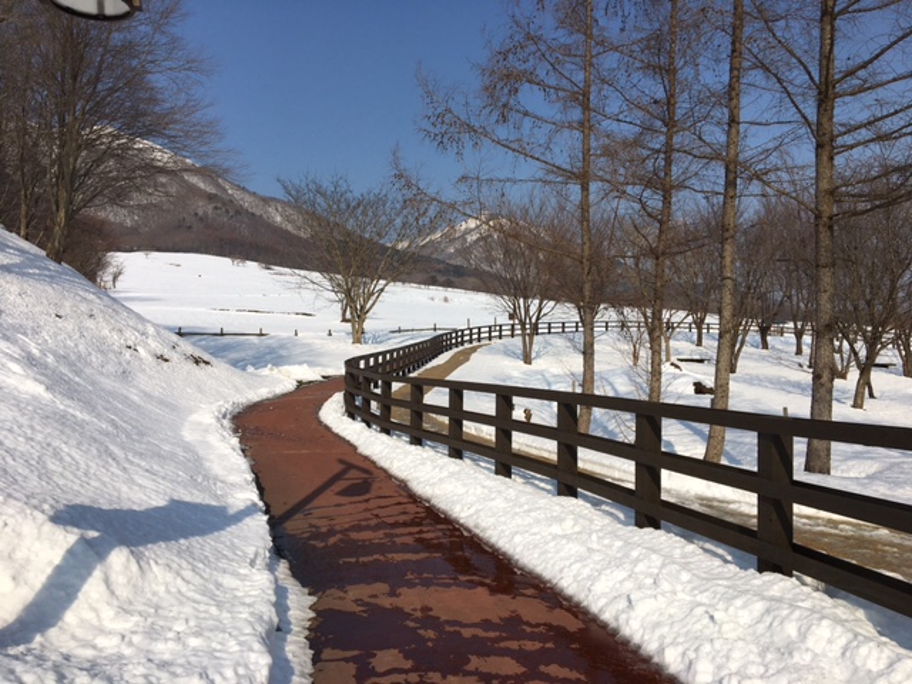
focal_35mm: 29
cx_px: 456
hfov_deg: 61.7
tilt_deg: +0.7
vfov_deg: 48.2
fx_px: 764
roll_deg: -1.3
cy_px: 342
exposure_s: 1/4049
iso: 25
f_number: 2.2
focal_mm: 4.15
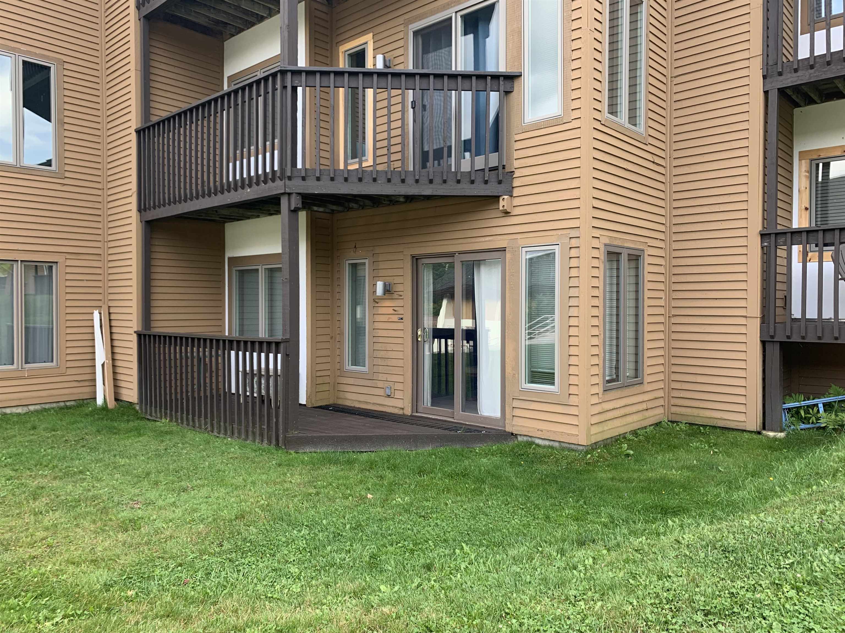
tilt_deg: -2.5
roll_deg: +0.0
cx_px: 422
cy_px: 316
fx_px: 635
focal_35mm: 26
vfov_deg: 53.1
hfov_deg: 67.3
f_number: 1.8
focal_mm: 4.25
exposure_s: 1/122
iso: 25
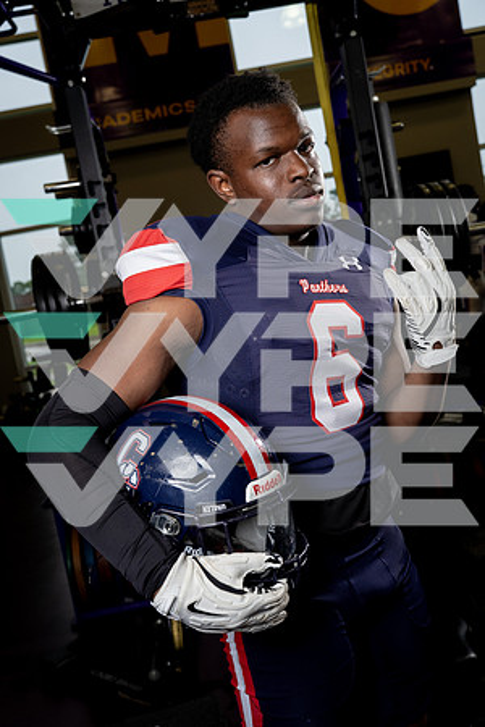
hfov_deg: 35.9
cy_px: 364
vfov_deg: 51.9
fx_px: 748
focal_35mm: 37
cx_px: 242
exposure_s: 1/250
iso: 640
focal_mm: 37
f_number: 5.6
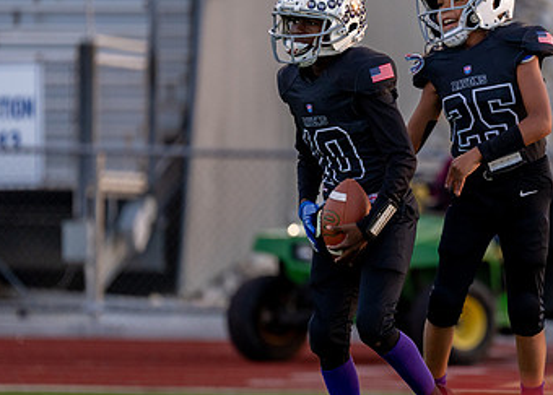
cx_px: 438
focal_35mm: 387
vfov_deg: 3.7
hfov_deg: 5.2
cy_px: 218
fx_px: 6079
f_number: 2.8
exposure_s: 1/1250
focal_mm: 200
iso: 800
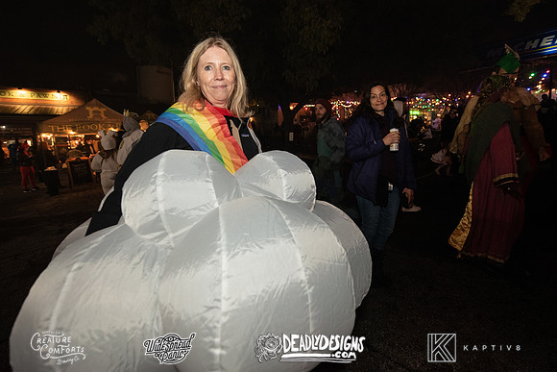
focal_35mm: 16
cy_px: 164
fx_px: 242
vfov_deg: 74.8
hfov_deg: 98.1
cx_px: 278
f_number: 3.5
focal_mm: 14
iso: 2000
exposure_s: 1/60
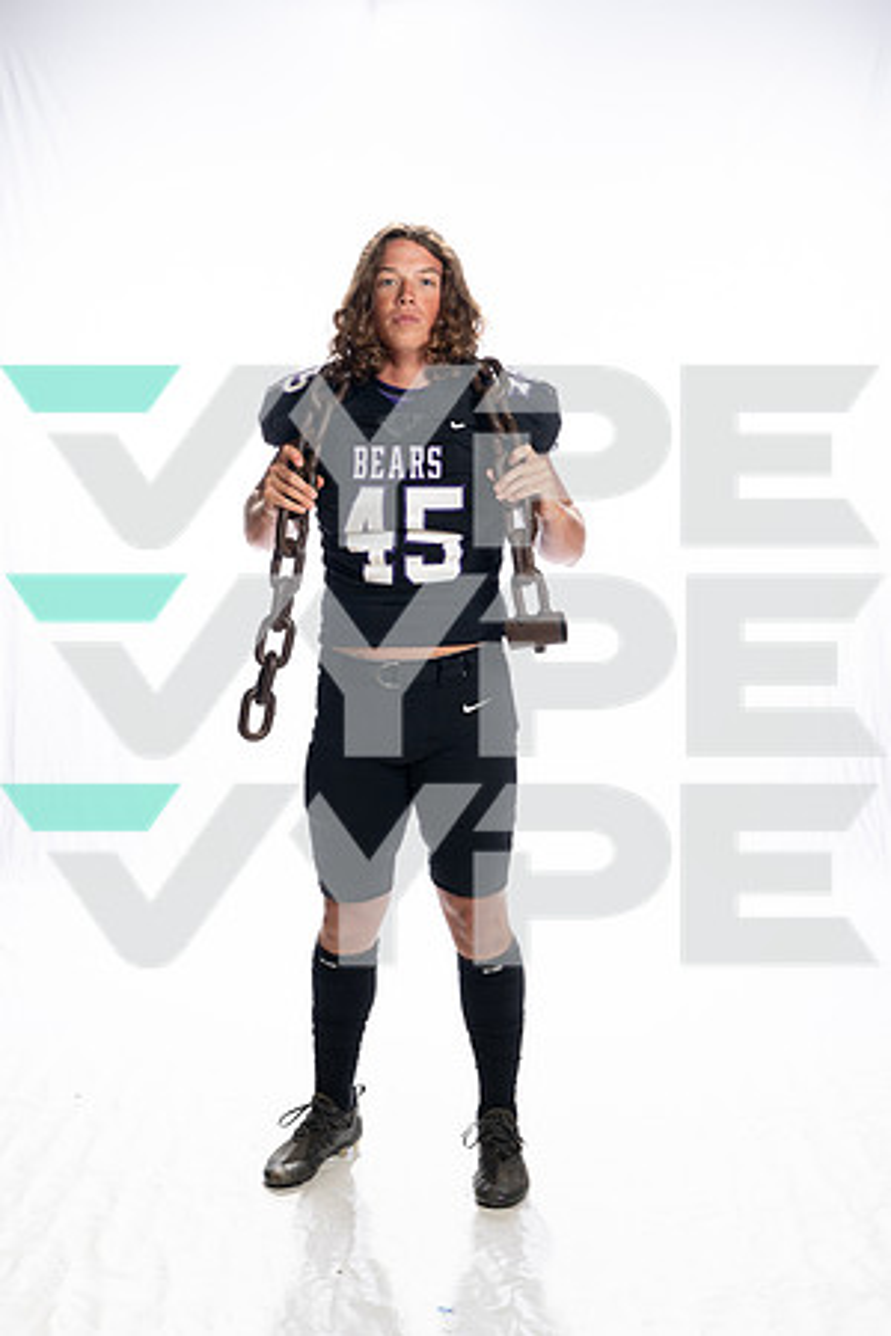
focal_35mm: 50
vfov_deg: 39.6
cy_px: 668
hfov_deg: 27.0
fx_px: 1856
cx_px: 446
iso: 800
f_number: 8
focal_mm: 50
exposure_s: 1/250
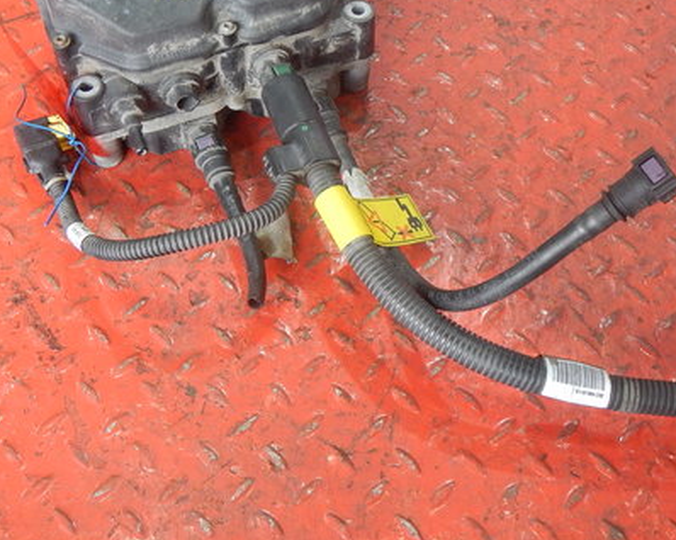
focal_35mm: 44
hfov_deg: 42.0
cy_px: 151
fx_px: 880
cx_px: 340
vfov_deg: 33.6
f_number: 3.9
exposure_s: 1/50
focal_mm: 5
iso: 400
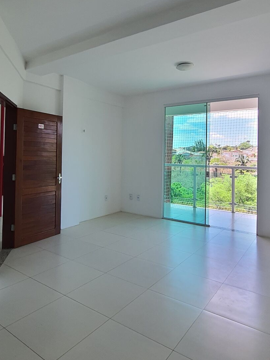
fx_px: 239
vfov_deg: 72.9
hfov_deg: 58.9
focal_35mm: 23
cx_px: 137
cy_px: 140
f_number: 2.2
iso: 50
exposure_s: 1/139
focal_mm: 1.74
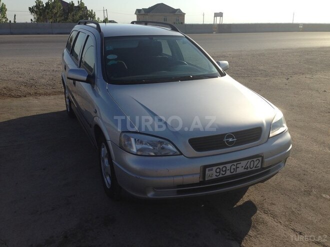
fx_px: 315
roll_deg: +1.9
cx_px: 165
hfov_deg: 55.4
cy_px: 124
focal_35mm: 33
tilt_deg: -18.3
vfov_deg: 42.9
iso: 50
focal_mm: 4.12
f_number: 2.4
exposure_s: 1/1695
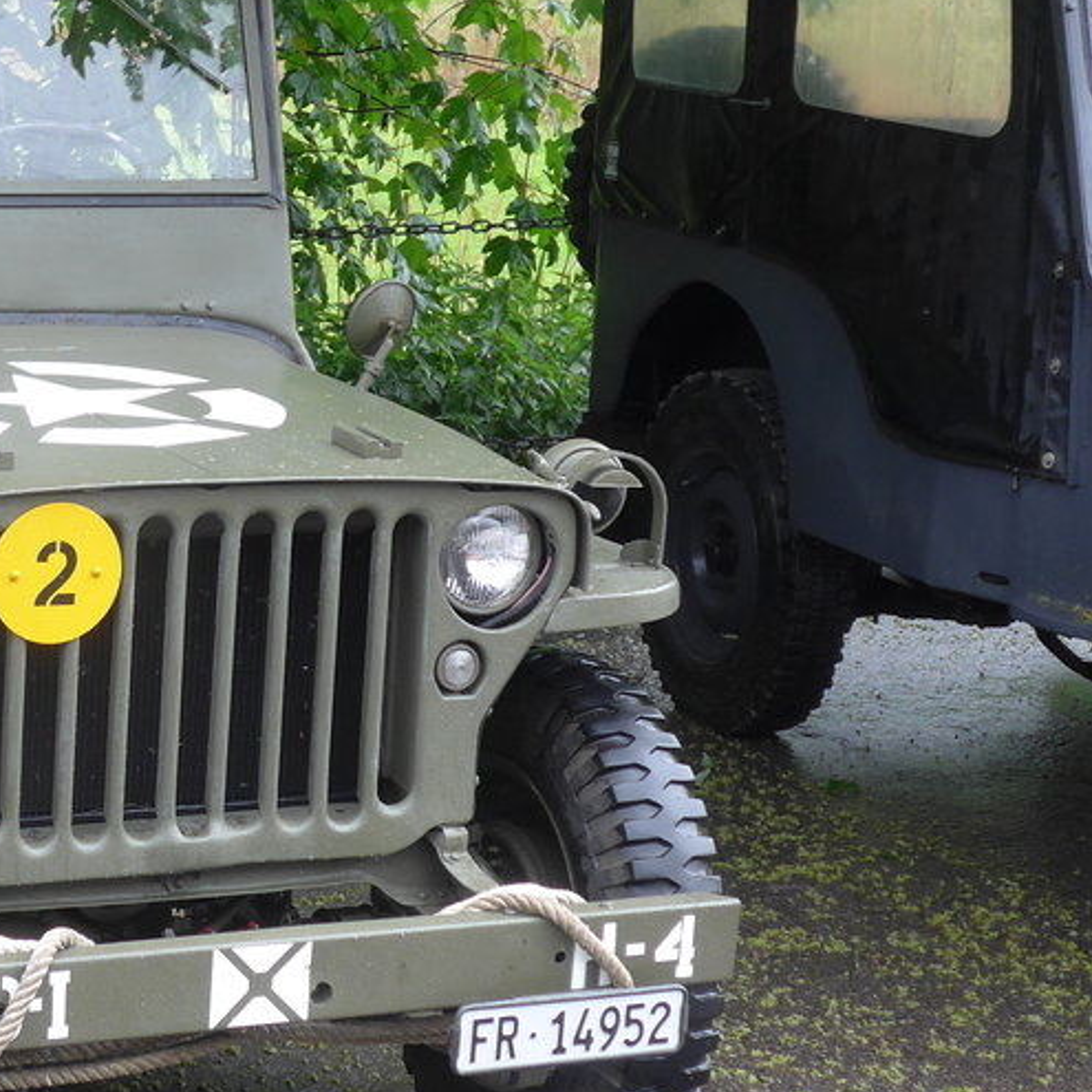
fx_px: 3747
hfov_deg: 16.2
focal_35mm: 105
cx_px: -18
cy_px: 488
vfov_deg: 16.6
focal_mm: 10.1
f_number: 3.2
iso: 160
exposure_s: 1/160
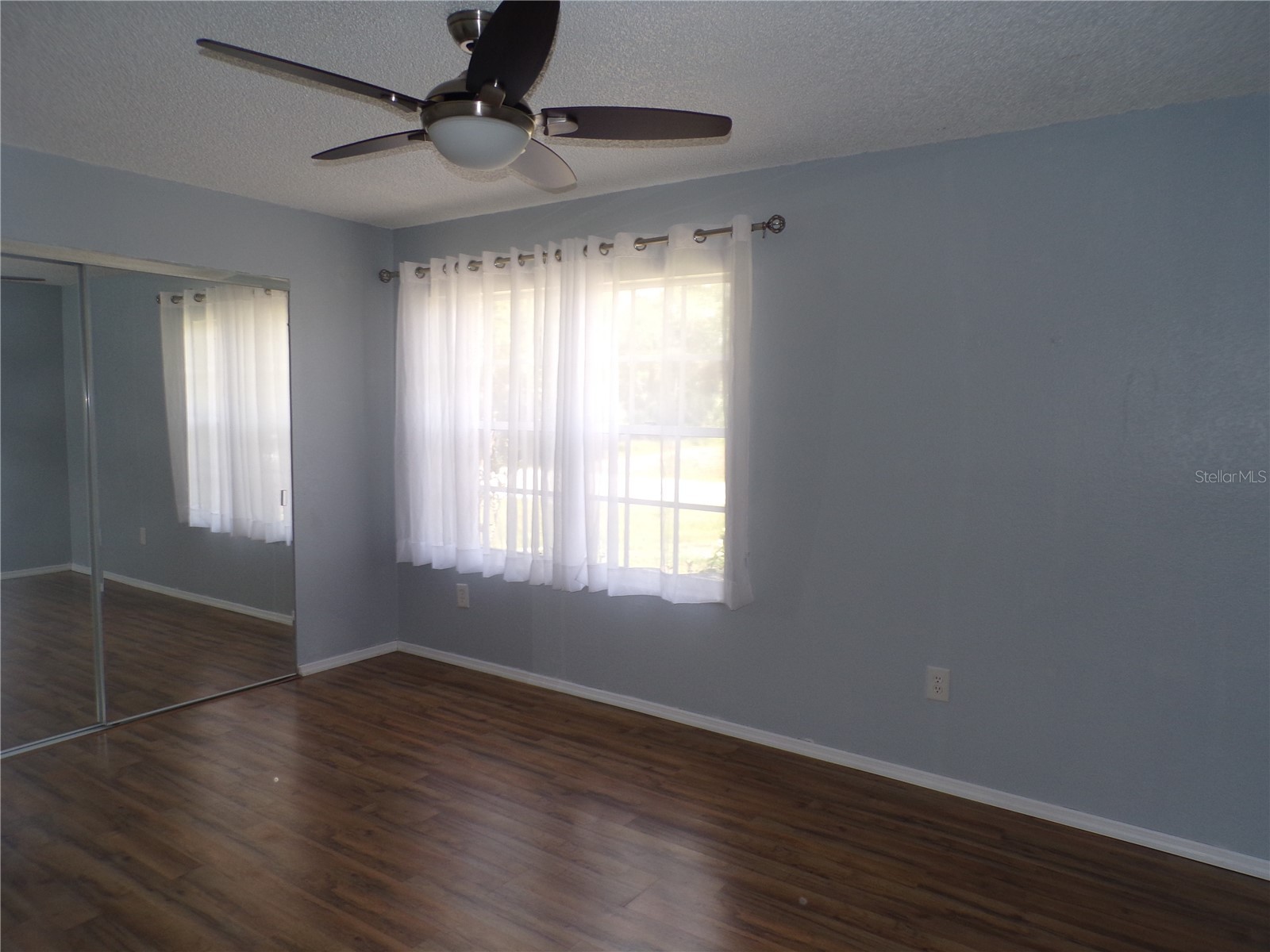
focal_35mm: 24
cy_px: 476
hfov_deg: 71.6
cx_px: 635
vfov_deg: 56.8
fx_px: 881
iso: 80
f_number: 4.3
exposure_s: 1/38
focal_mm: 4.3
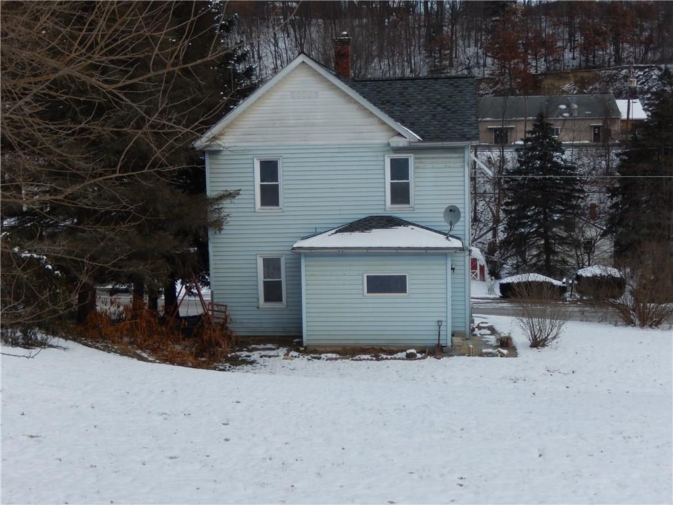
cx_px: 336
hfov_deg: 37.5
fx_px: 992
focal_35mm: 51
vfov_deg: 28.6
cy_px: 252
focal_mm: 9.2
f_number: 4.5
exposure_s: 1/640
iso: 125
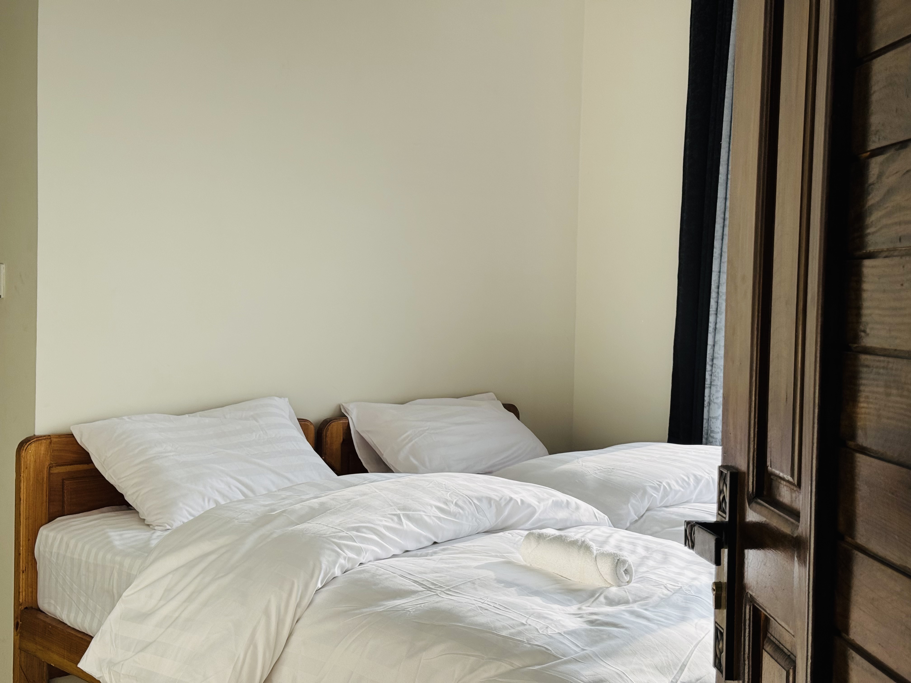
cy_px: 342
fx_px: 1263
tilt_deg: -3.0
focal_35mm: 48
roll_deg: -1.2
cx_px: 456
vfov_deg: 30.3
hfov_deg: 39.7
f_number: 1.78
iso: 64
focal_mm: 6.76
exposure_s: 1/756
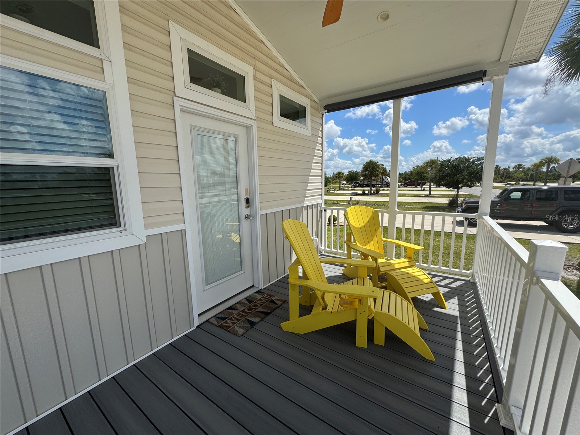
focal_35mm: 14
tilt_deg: -9.1
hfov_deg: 102.1
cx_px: 290
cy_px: 218
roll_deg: +0.5
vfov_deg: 85.7
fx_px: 235
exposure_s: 1/2674
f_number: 2.2
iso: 40
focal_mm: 2.22
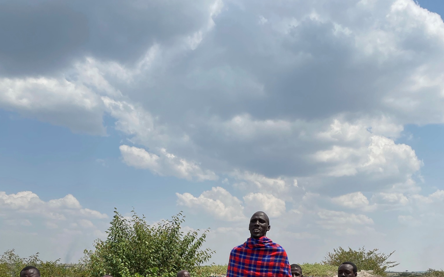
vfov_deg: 31.5
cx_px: 221
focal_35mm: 37
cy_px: 284
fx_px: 448
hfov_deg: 52.8
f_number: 1.6
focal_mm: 4.2
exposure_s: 1/4464
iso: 32
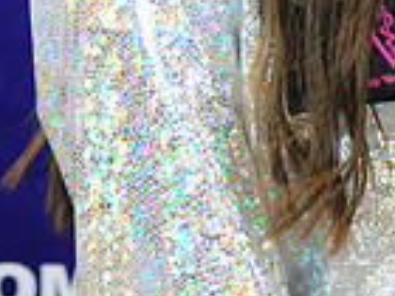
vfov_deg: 3.5
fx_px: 4758
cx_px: 473
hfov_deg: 4.7
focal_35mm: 417
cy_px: -409
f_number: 4
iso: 1250
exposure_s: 1/125
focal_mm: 70
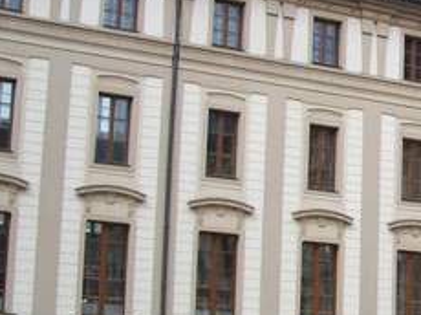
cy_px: 222
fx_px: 1251
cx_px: 524
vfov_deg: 14.3
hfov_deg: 18.0
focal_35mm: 103
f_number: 2.8
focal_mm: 7.8
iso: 64
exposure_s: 1/500
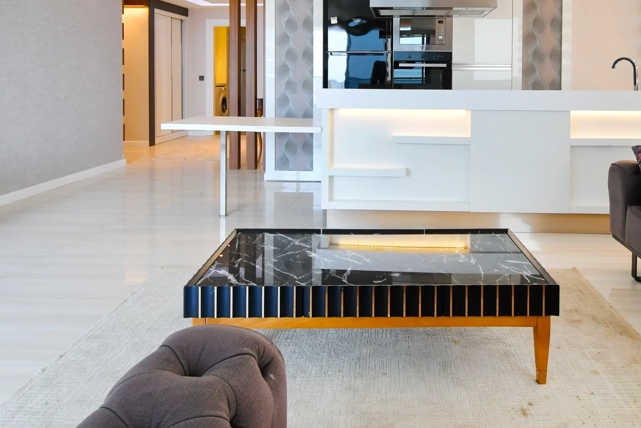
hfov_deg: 66.7
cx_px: 386
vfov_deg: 44.5
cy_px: 60
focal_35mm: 27
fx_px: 481
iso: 640
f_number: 5.6
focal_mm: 10
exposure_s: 1/60
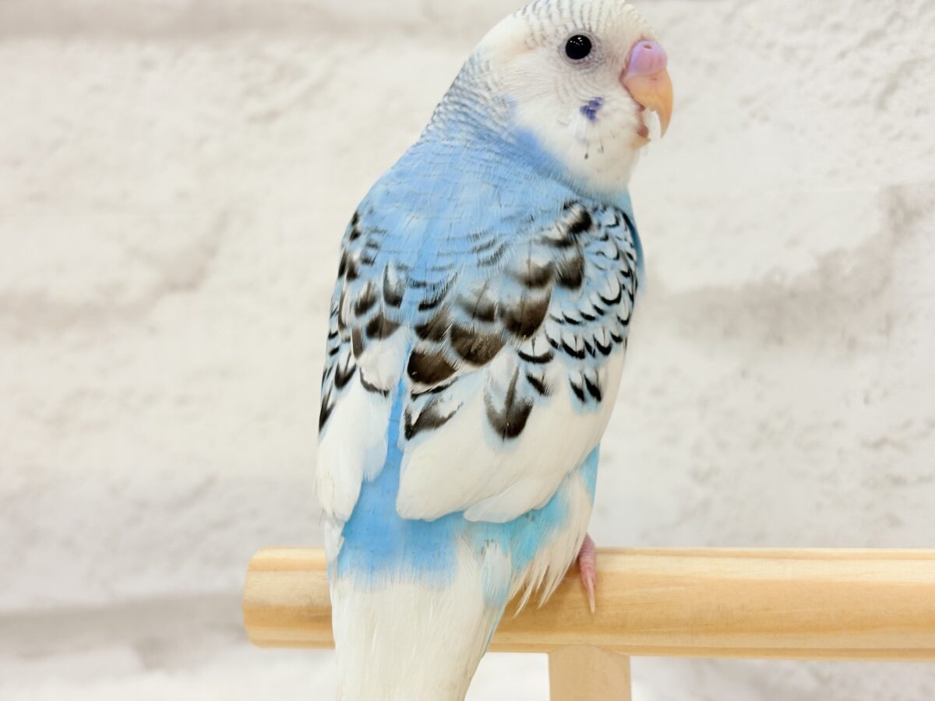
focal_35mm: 52
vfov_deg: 28.0
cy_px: 350
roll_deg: +2.3
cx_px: 468
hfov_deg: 36.8
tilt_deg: -5.8
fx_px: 1405
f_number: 1.6
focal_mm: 5.96
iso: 40
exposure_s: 1/50
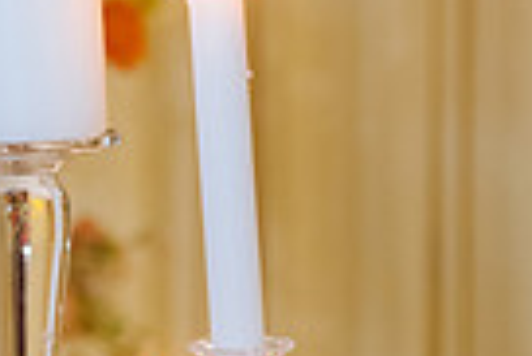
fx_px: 2929
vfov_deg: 6.9
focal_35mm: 198
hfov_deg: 10.3
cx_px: 0
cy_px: 74
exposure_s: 1/200
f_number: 4.5
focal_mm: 60
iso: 4000
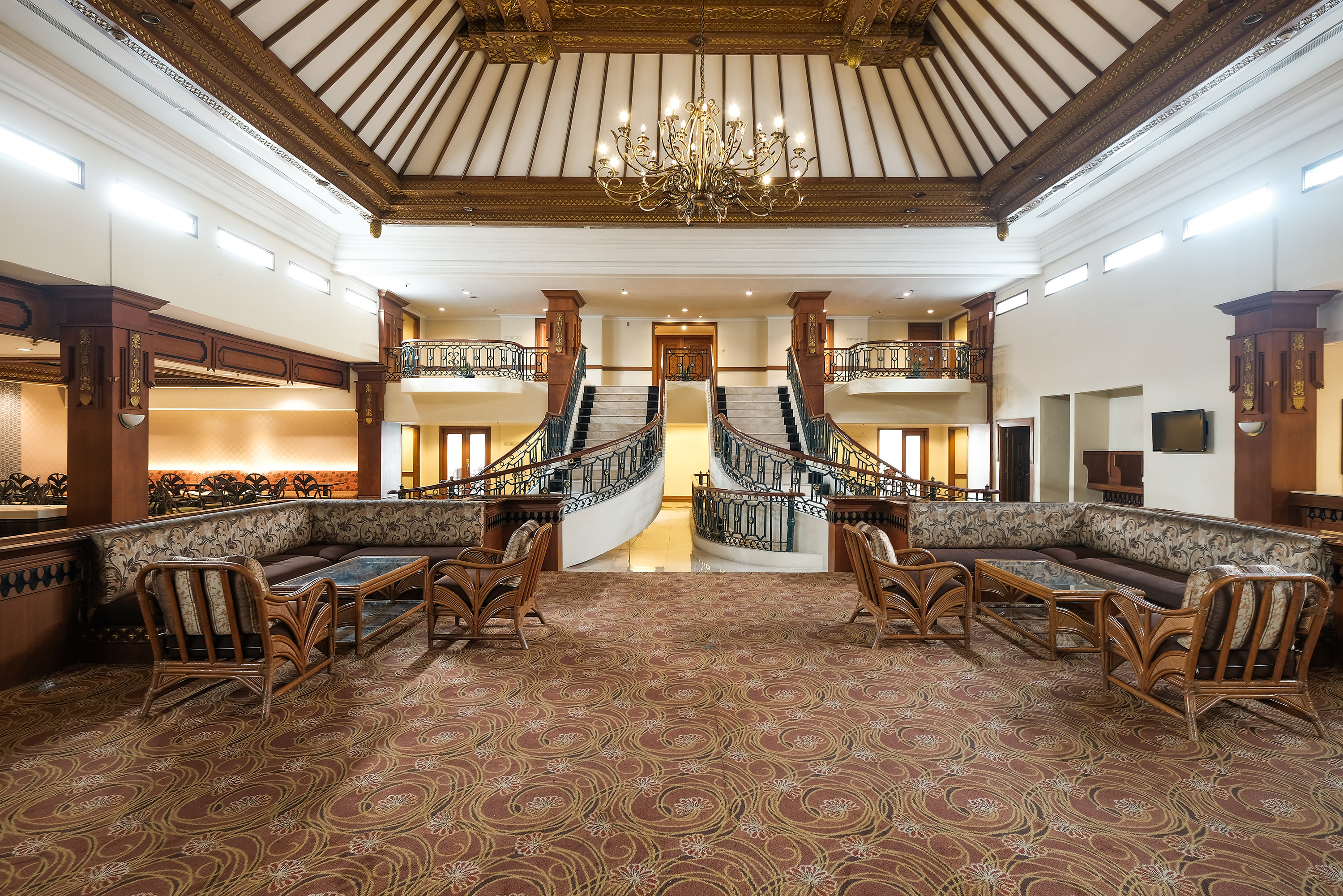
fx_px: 634
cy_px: 448
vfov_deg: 70.4
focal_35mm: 17
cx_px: 672
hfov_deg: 93.3
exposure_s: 1.3
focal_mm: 11
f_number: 5
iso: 200
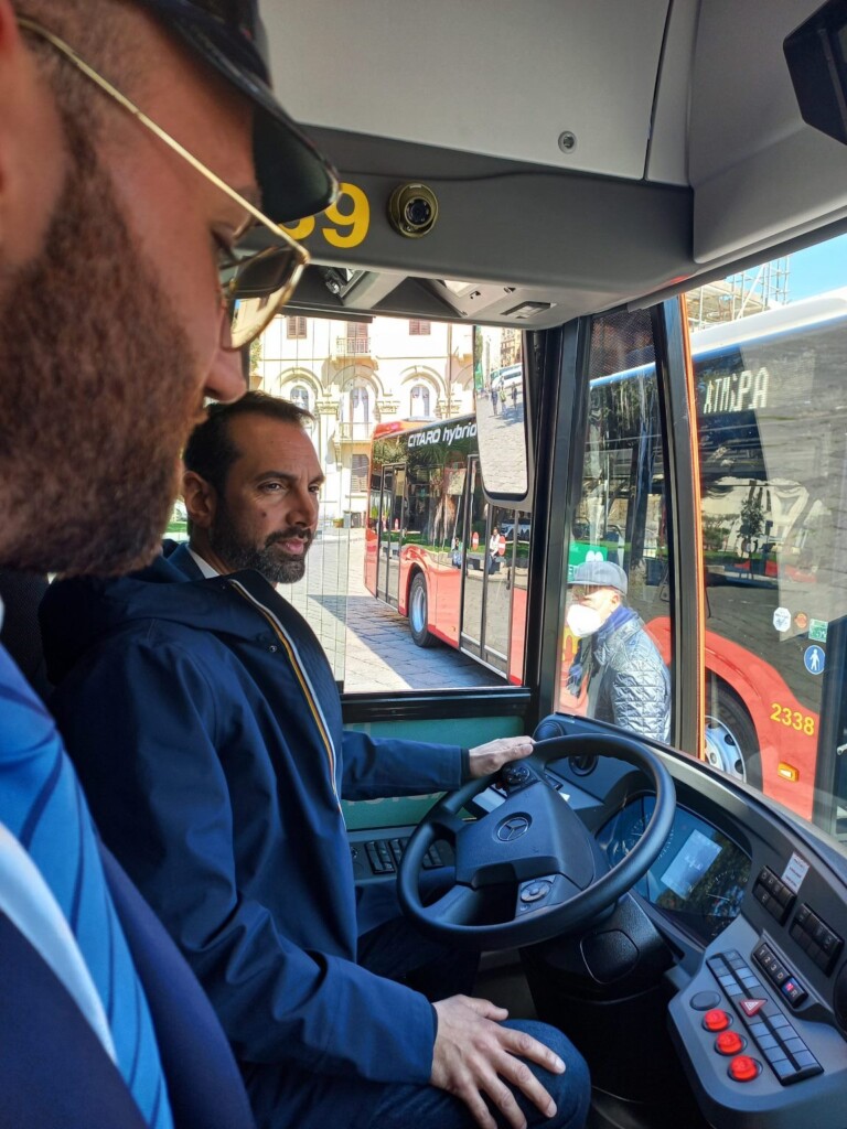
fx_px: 816
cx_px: 424
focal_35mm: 25
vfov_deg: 69.4
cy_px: 564
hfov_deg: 54.9
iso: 50
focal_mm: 4.6
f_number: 1.8
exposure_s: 1/100
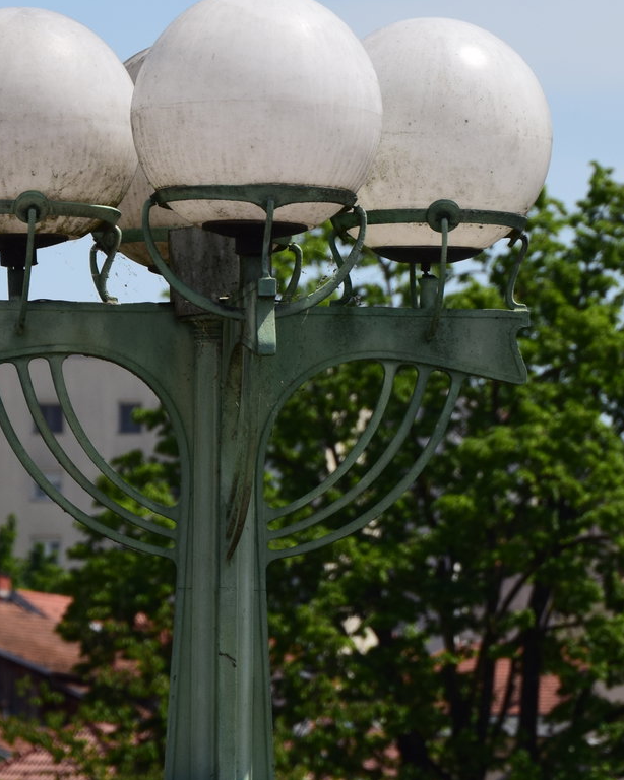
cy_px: 433
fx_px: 7621
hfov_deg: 4.7
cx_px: 210
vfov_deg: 5.9
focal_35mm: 330
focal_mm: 100
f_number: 9
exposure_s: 1/800
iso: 200
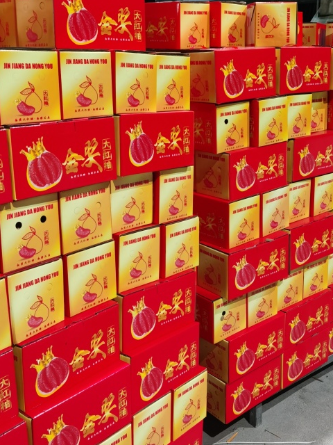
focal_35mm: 45
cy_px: 164
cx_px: 208
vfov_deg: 41.7
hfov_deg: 32.0
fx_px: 577
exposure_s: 1/50
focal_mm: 5.56
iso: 400
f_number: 1.6
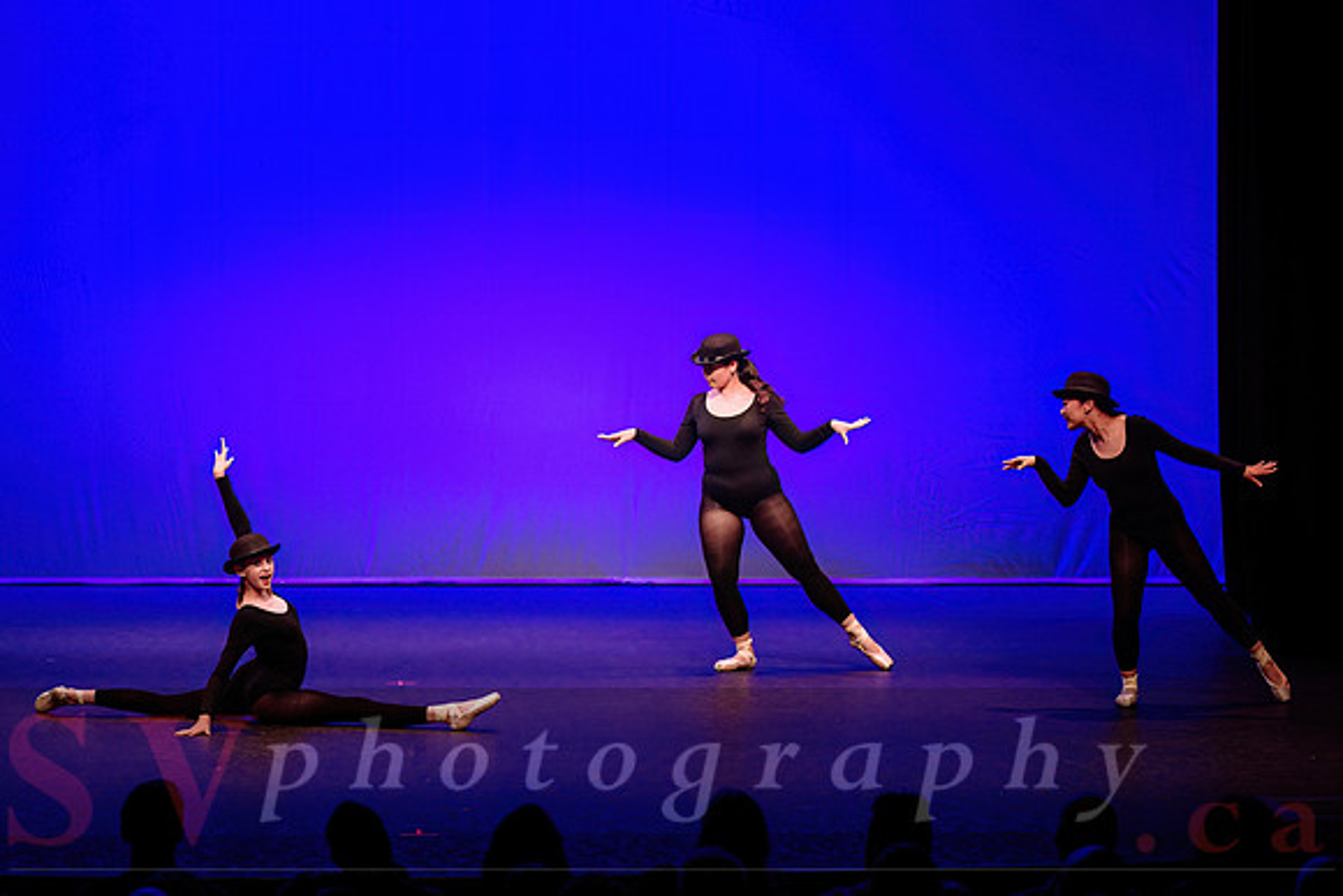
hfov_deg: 18.9
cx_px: 599
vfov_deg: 12.7
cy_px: 365
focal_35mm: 108
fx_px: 4039
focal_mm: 90
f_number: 2.8
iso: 1250
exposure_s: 1/320
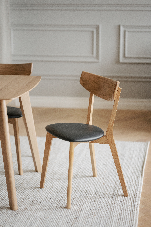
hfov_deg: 16.1
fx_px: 535
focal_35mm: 85
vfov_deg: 23.9
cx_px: 76
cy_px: 114
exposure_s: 1/80
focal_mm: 85
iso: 400
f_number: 1.8
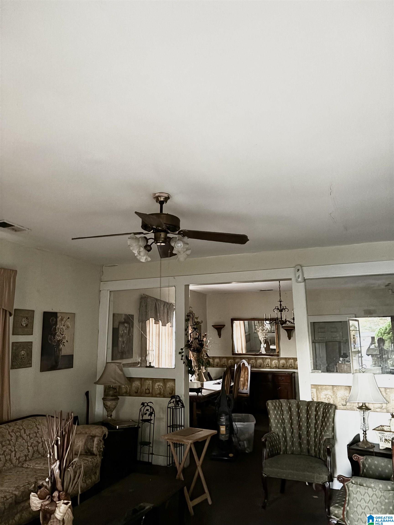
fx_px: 395
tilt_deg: +14.1
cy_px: 262
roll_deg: +0.0
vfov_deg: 67.3
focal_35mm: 26
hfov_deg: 53.1
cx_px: 197
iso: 1000
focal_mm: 5.96
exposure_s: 1/27
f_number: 1.6
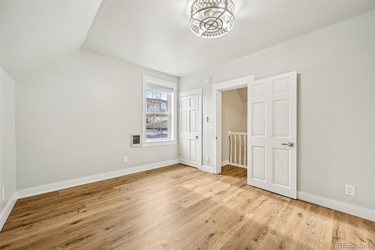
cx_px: 188
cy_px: 125
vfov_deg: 81.2
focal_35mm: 14
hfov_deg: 104.3
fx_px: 146
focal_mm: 14
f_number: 8
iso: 200
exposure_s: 1/15
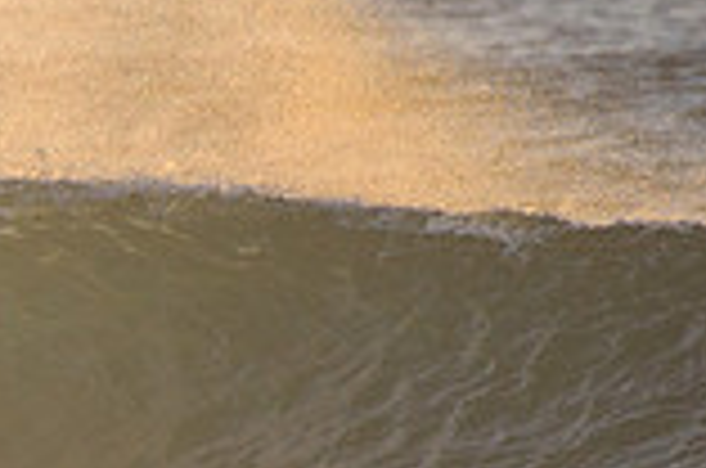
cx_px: -508
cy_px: 623
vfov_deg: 0.7
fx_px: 36246
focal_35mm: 1852
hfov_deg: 1.1
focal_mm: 500
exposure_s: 1/2500
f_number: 5.6
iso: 1250
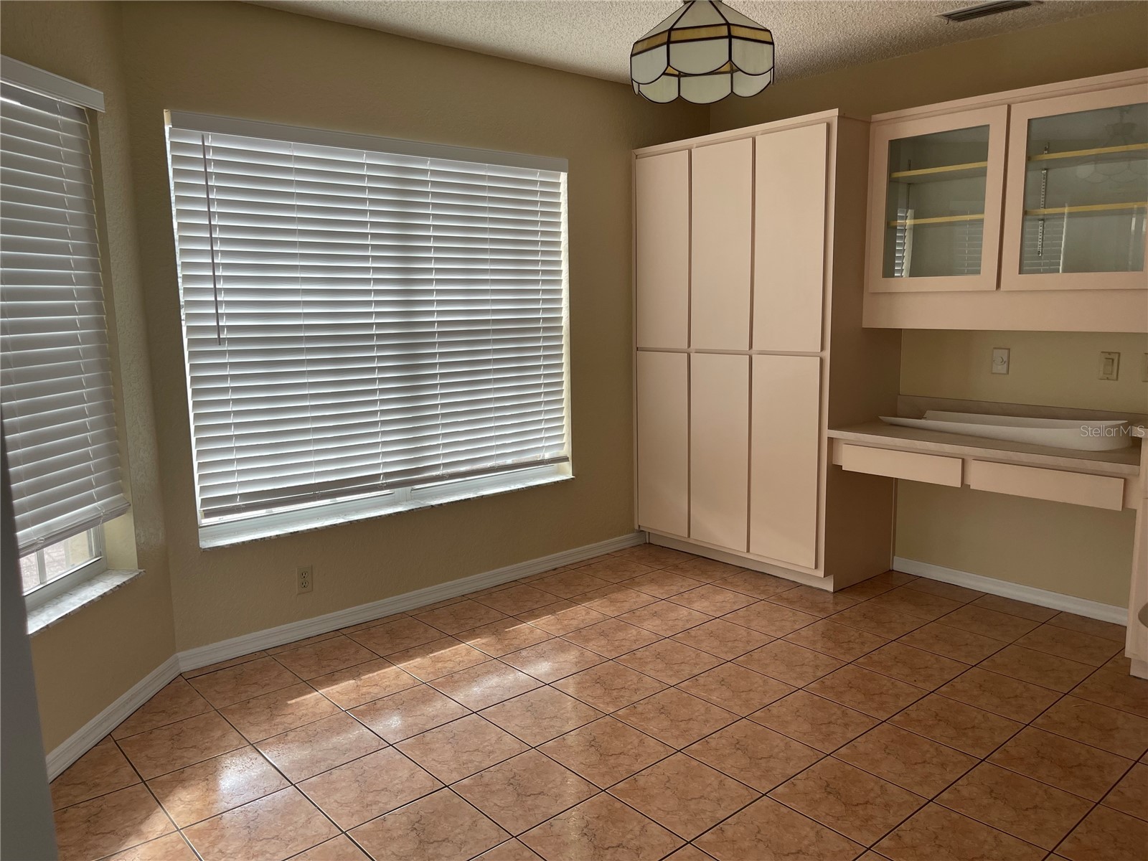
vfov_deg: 54.9
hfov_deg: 69.4
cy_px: 430
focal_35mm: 25
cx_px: 574
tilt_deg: -9.6
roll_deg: +1.3
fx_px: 829
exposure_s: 1/121
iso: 80
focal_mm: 5.1
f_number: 1.6
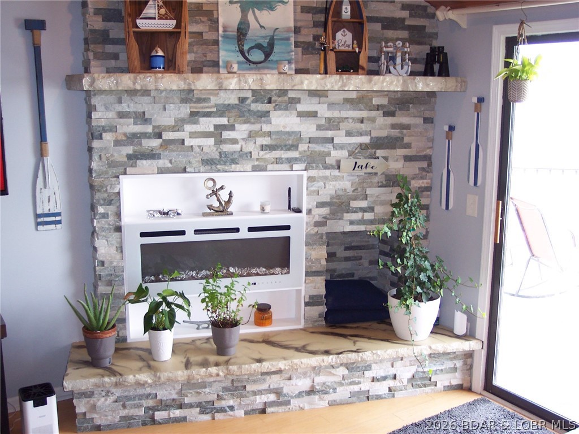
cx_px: 290
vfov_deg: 37.7
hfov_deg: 49.0
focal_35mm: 38
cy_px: 217
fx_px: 636
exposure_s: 1/60
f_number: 2.8
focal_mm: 8
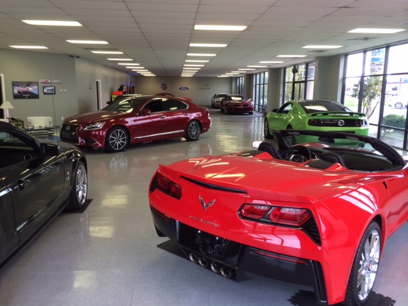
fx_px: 354
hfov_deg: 60.0
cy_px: 153
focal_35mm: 30
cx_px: 204
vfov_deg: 46.8
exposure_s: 1/30
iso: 50
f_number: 2.2
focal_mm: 4.12
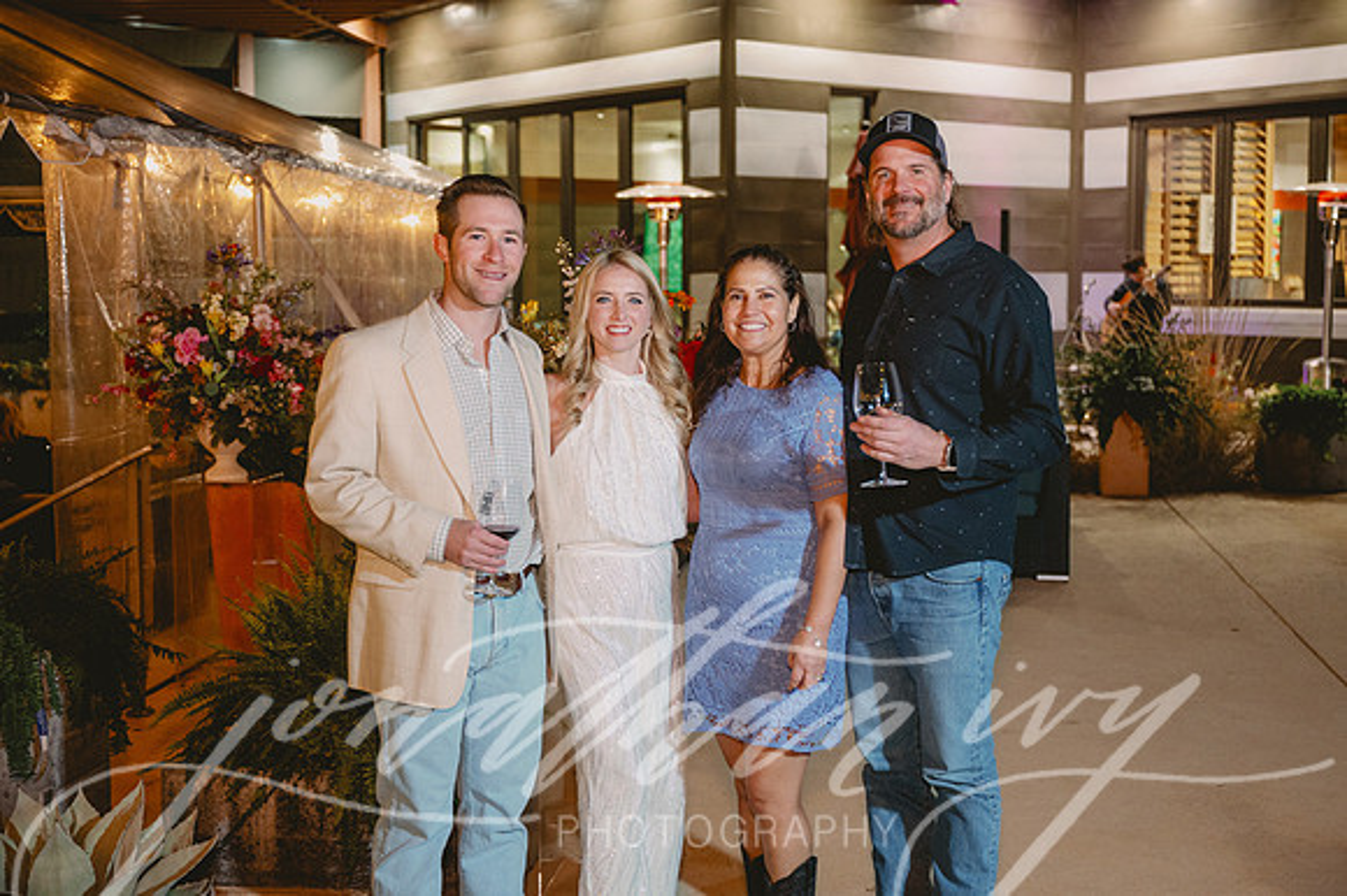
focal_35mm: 47
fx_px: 1774
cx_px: 694
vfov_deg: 28.4
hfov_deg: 41.6
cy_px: 434
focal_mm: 46
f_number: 2.8
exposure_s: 1/80
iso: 2000
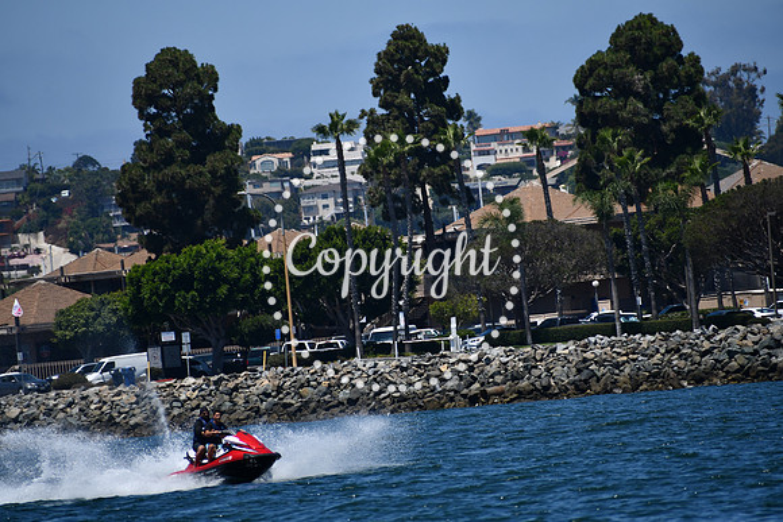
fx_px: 9789
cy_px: 261
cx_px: 392
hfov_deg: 4.6
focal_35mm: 450
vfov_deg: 3.1
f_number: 6.3
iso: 200
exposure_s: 1/1250
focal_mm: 300
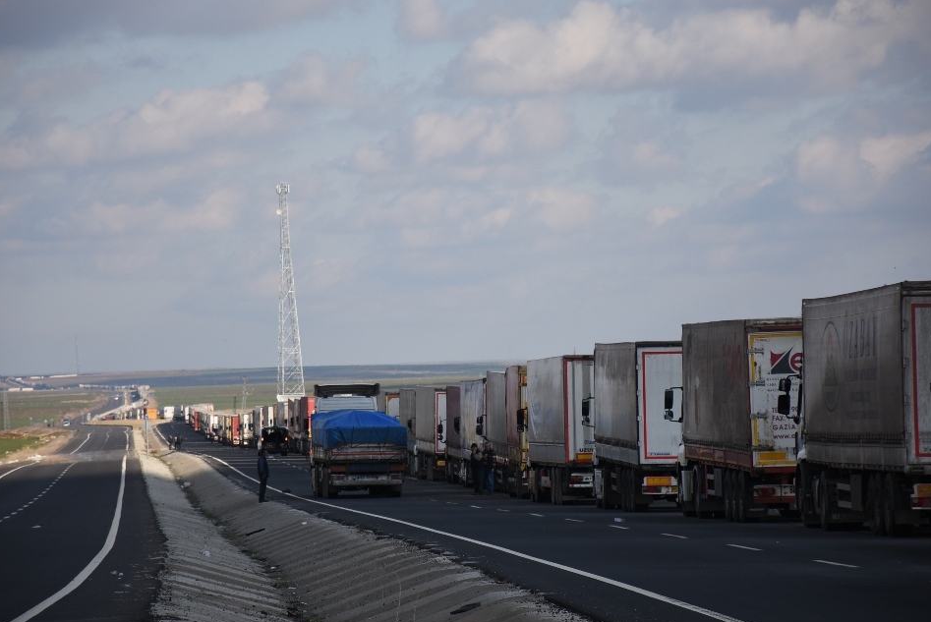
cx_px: 447
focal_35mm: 227
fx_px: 5875
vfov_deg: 6.1
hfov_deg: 9.1
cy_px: 304
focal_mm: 140
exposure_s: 1/1250
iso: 250
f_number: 5.6
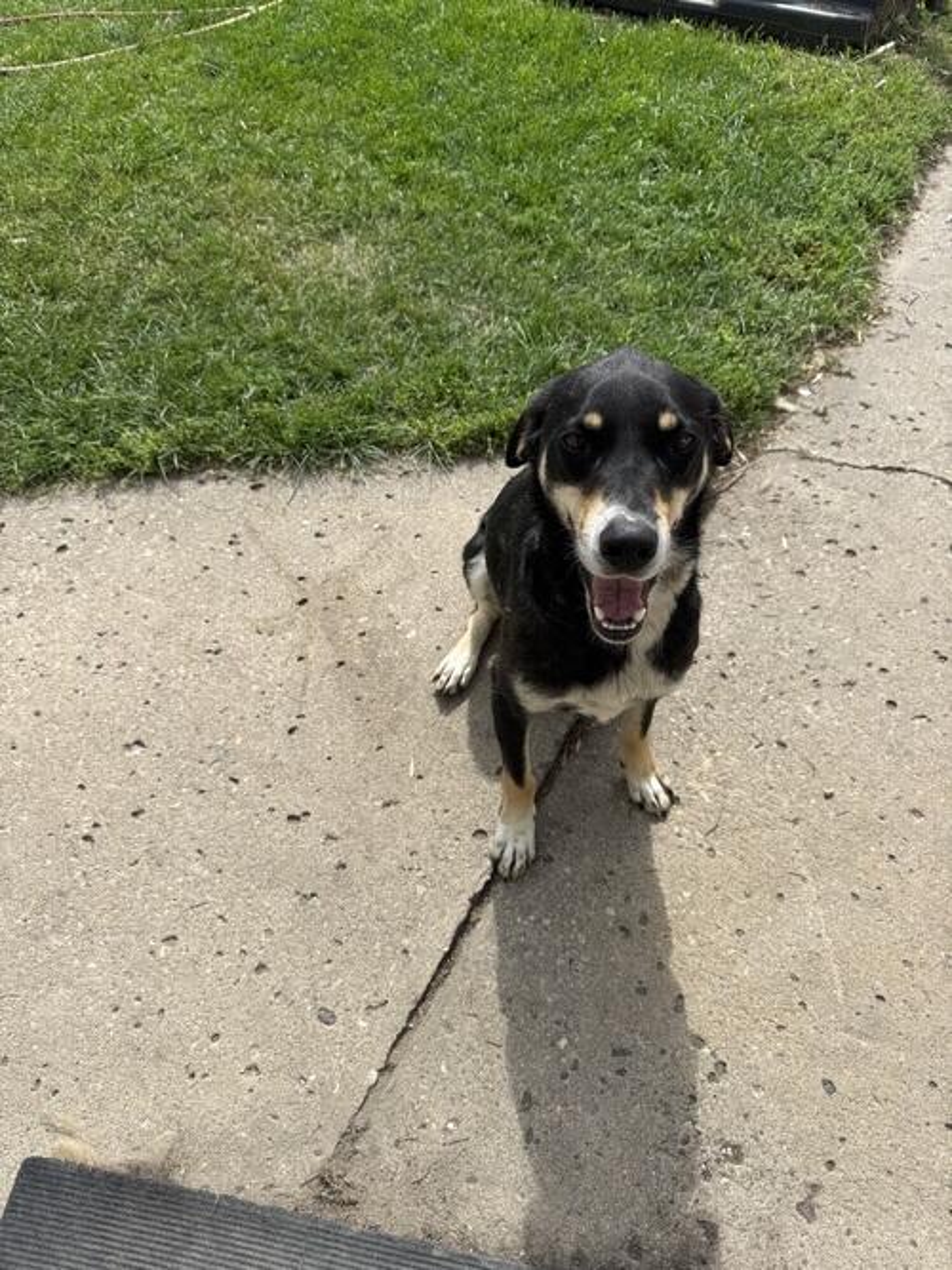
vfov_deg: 71.6
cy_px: 635
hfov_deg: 56.8
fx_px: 880
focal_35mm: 24
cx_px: 476
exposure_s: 1/2801
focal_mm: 6.76
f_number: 1.78
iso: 80
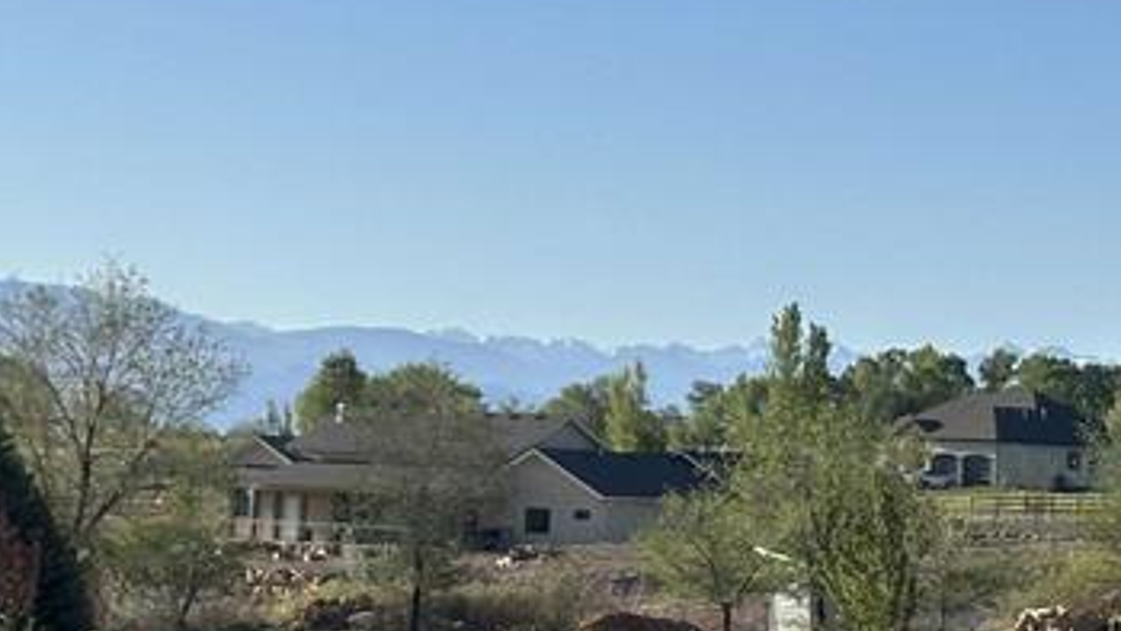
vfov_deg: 7.9
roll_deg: -3.5
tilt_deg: -1.0
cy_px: 464
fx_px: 4549
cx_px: 356
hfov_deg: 14.0
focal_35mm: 153
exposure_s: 1/5000
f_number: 1.78
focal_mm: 6.86
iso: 64
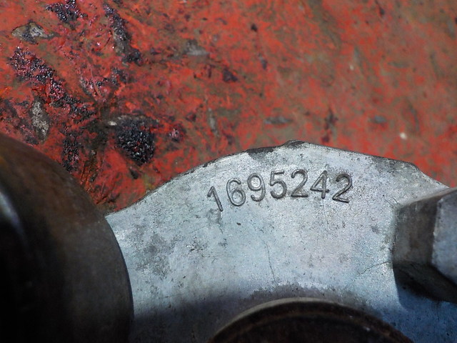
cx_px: 228
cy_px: 172
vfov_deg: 46.8
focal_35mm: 30
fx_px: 396
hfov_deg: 60.0
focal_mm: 4.1
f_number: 3.3
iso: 360
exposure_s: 1/30
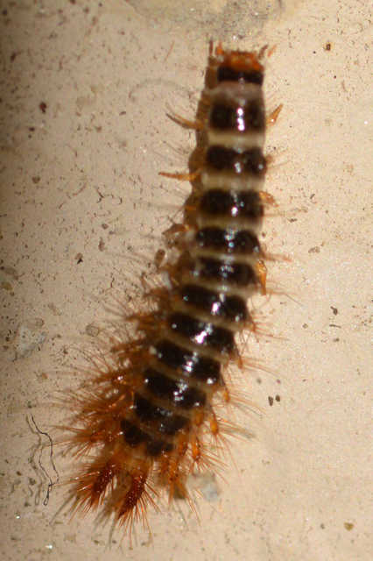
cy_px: 280
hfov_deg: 9.1
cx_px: 186
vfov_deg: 13.7
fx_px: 2334
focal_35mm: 150
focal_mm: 100
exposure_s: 1/200
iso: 100
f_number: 20
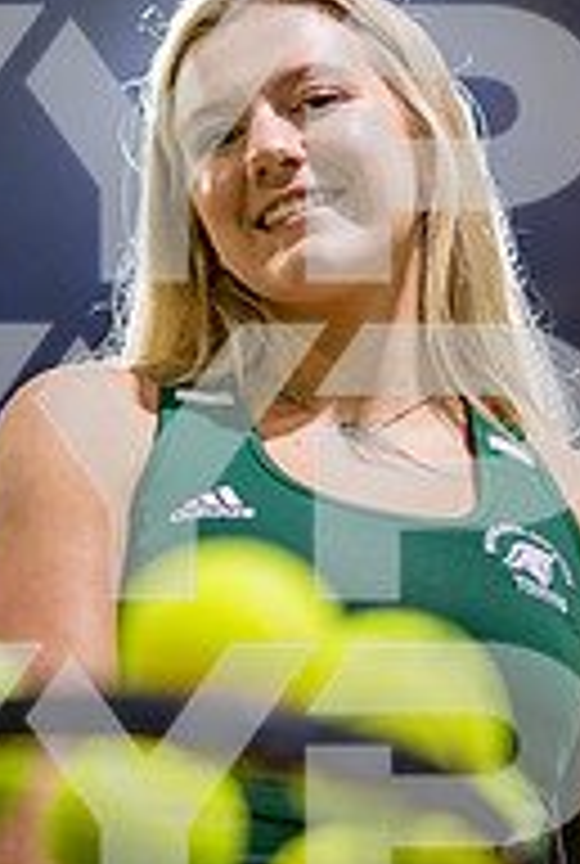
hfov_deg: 11.8
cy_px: 464
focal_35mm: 117
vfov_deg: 17.5
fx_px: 2812
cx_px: 263
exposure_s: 1/200
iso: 640
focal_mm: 50
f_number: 1.8
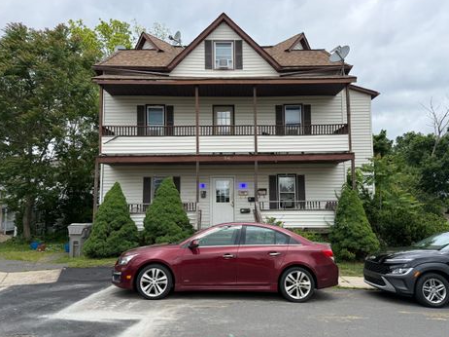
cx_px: 233
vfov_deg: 53.0
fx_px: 337
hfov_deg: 67.3
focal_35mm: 26
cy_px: 170
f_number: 1.78
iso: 100
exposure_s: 1/3145
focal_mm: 6.76
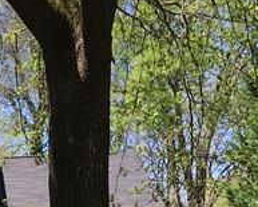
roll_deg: +2.1
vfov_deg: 9.7
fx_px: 1147
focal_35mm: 150
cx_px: -135
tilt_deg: -3.3
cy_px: 402
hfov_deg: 12.2
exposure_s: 1/527
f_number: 2.2
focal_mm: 4.15
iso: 25
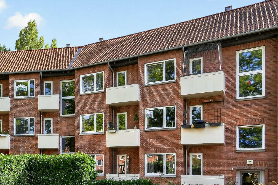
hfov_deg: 41.4
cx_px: -7
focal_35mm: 40
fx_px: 309
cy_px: 167
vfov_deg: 31.8
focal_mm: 19
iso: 800
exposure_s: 1/1000
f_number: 8
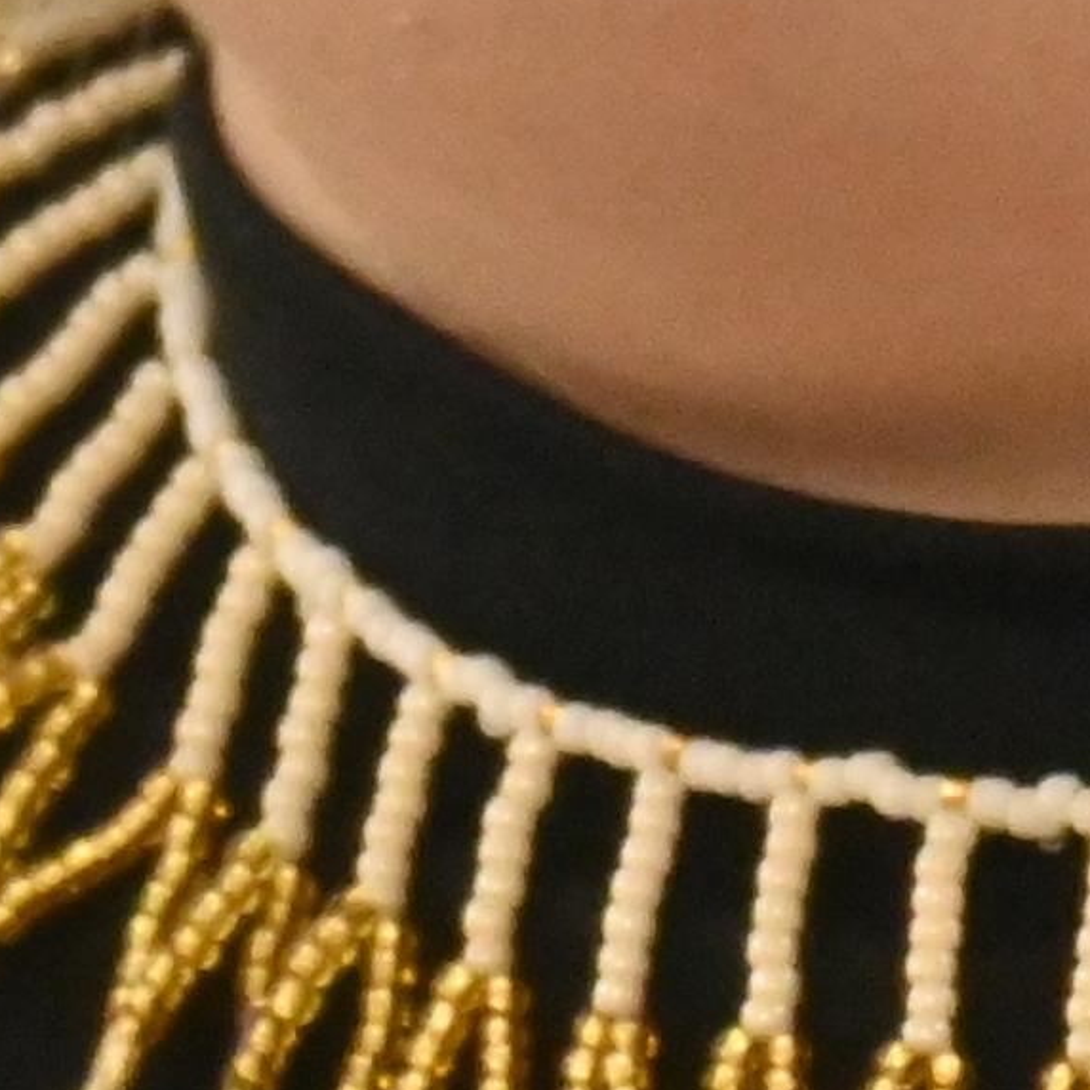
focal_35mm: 2172
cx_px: 1408
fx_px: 77382
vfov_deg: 0.8
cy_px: -789
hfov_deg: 0.8
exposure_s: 1/125
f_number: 5.6
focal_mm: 175
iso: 2000
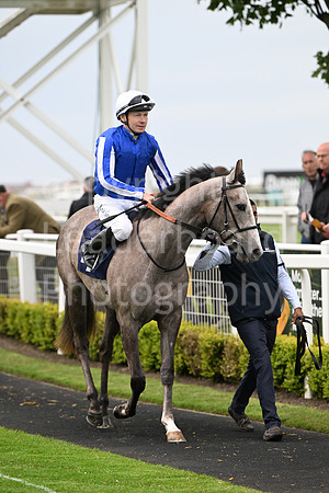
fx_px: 2741
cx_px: 164
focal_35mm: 200
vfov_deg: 10.3
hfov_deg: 6.9
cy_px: 246
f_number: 4.5
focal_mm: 200
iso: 800
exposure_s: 1/1250
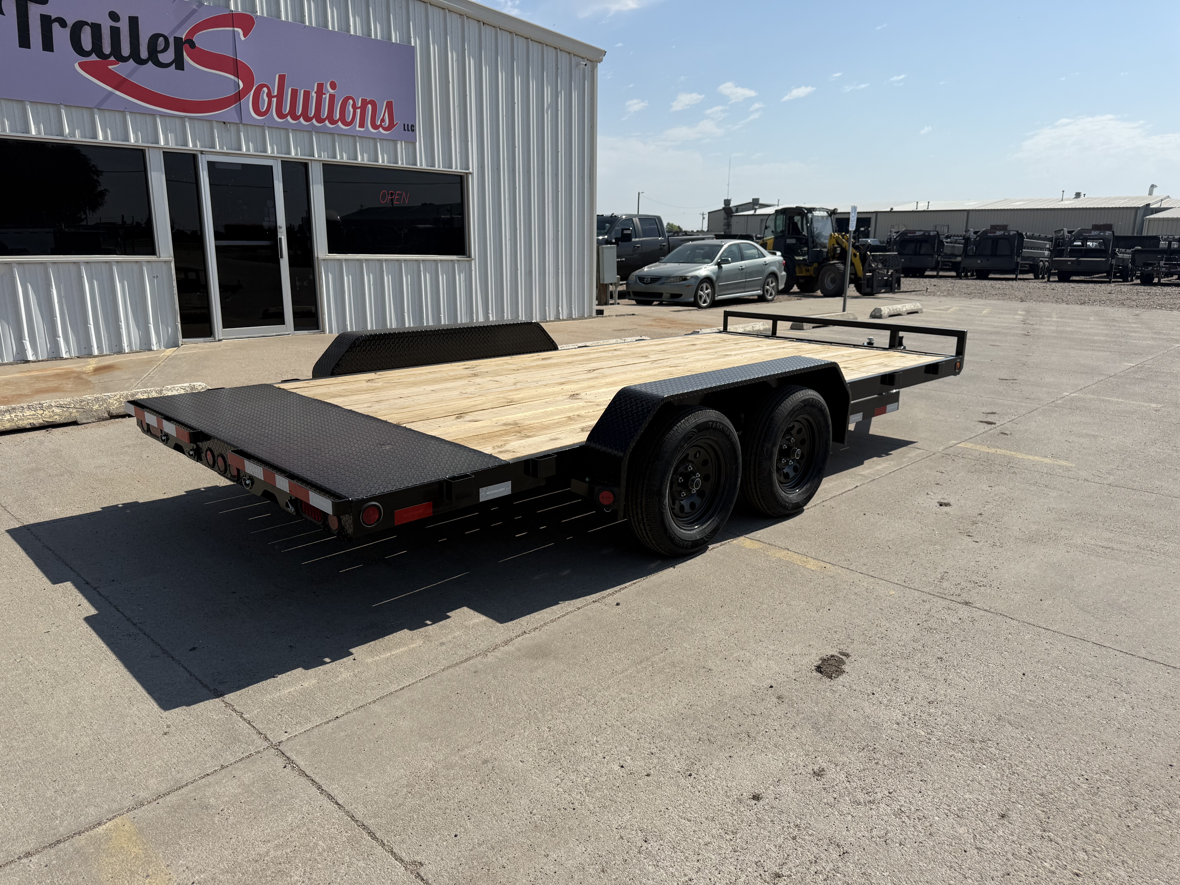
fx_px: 818
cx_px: 590
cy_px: 442
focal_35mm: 24
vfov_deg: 56.8
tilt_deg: -11.9
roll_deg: -0.6
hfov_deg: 71.6
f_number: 1.78
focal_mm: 6.76
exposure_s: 1/8130
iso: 80
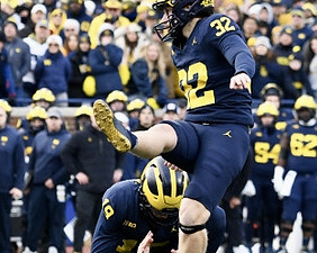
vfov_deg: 3.4
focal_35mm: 452
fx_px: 4236
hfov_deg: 4.3
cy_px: 146
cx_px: 201
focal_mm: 195
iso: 2000
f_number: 5.3
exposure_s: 1/1000
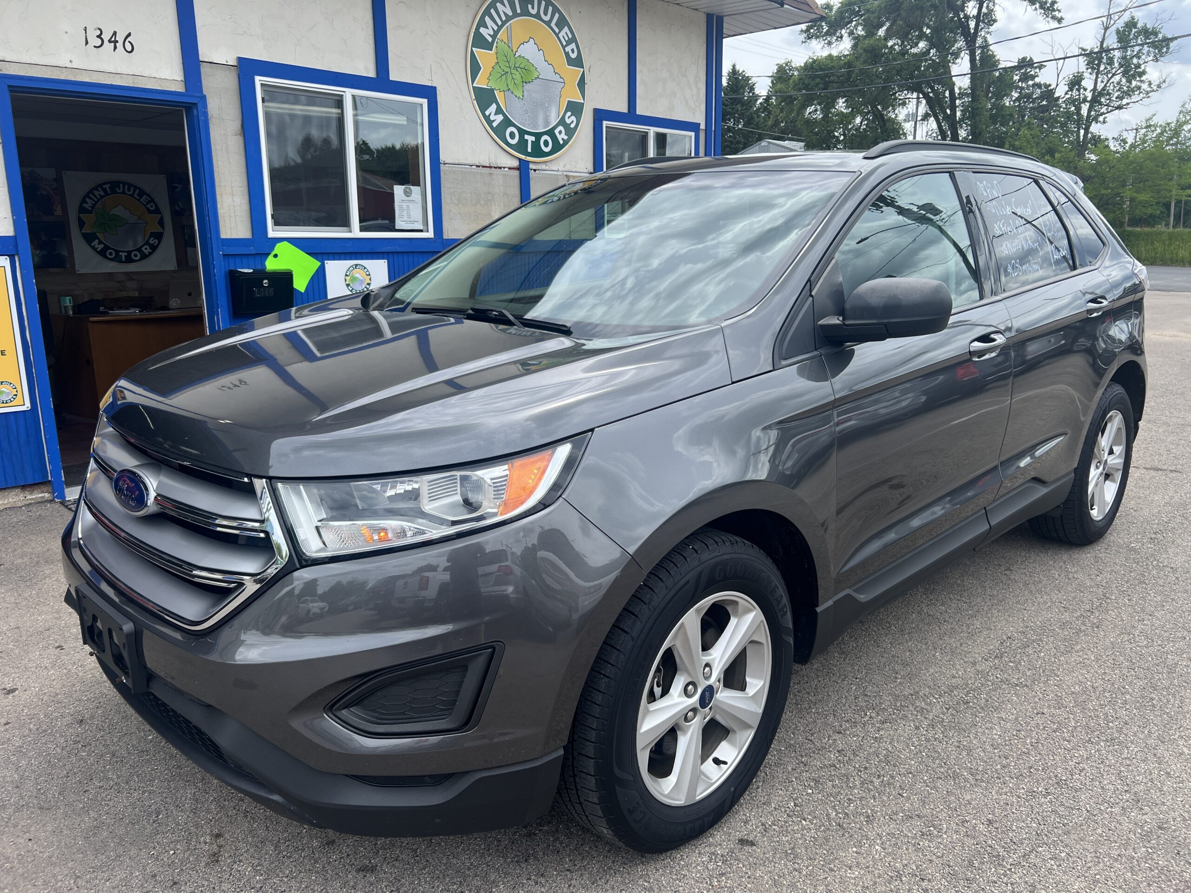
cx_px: 596
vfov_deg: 53.1
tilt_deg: -11.2
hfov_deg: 67.3
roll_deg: +1.1
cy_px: 446
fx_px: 895
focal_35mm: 26
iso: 50
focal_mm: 5.7
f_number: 1.5
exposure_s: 1/1808
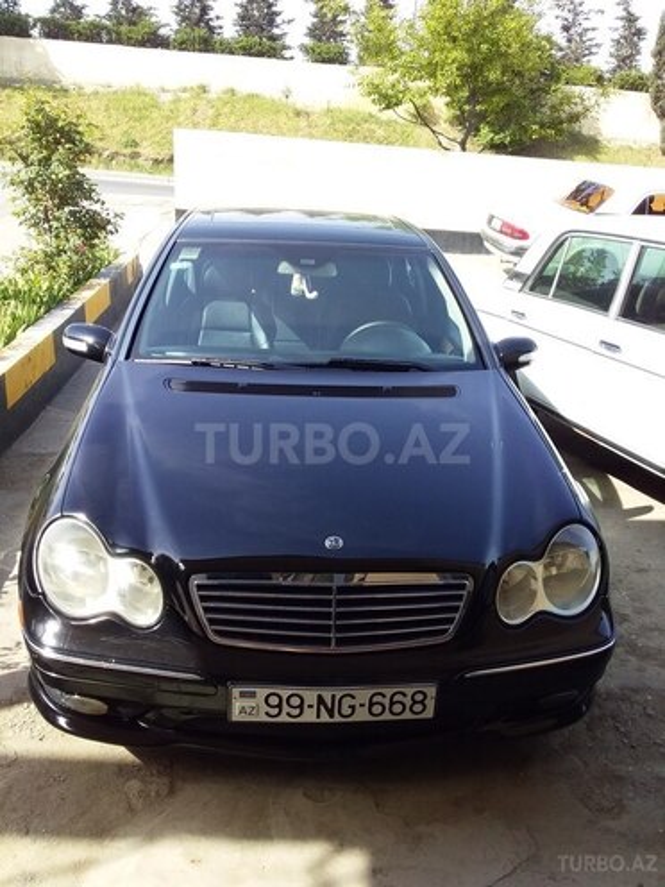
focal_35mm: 31
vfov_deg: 58.4
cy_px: 444
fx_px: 794
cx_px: 332
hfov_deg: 45.4
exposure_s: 1/395
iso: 40
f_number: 2.2
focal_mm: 3.3
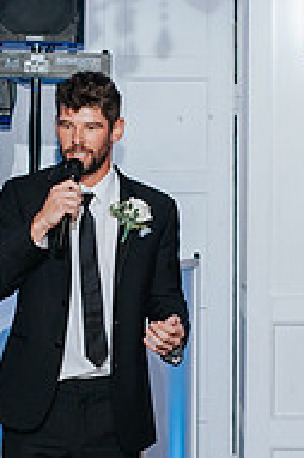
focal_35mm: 218
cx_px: 81
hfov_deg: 6.3
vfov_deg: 9.4
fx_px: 2766
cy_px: 348
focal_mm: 50
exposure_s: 1/125
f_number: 3.5
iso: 1000
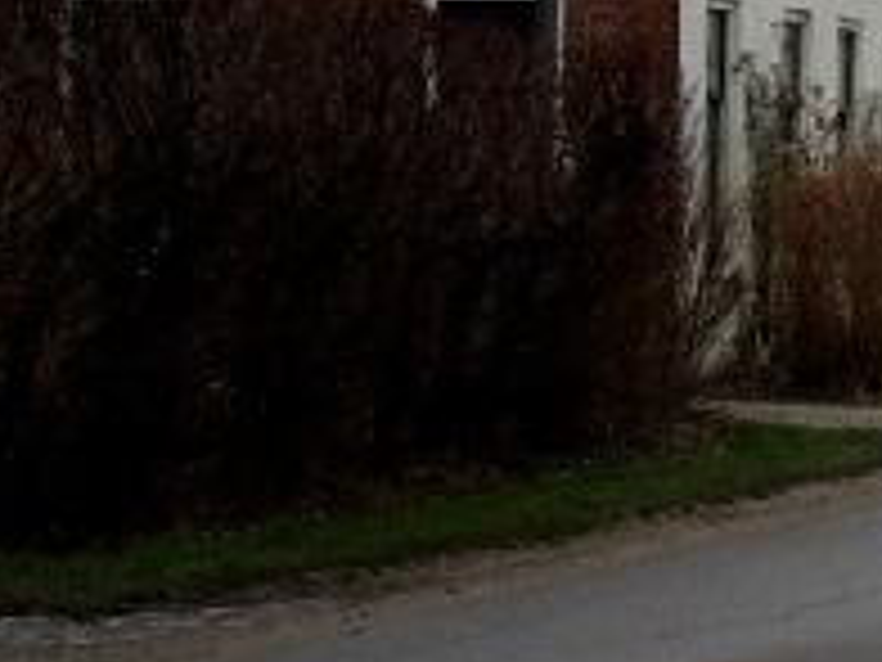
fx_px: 3159
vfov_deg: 11.6
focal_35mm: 124
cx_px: 986
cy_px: -225
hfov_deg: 15.4
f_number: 2.8
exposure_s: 1/160
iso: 64
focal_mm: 7.9
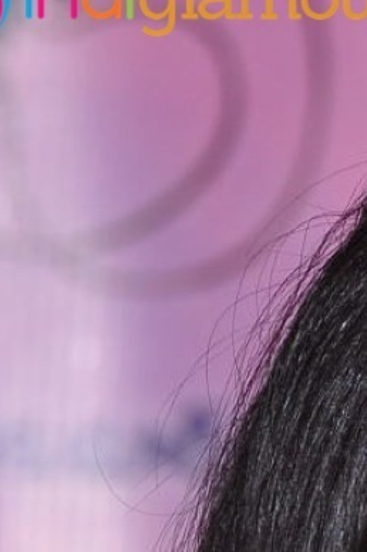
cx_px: 767
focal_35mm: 1467
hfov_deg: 0.9
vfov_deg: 1.4
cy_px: 1233
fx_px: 22471
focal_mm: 210
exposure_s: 1/125
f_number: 10
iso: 500
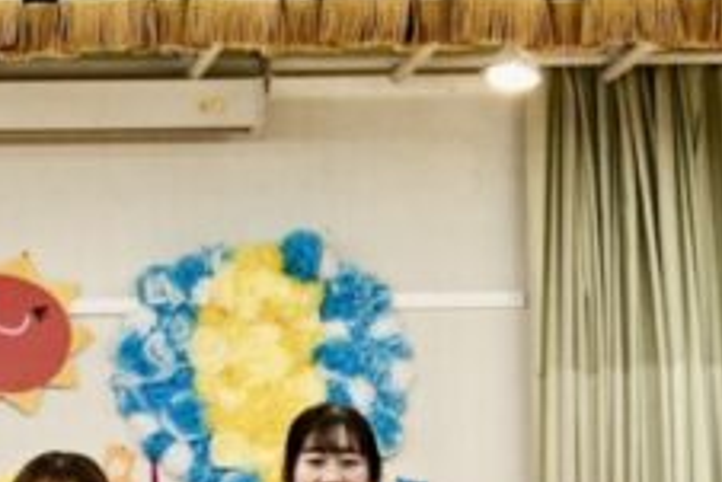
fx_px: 3271
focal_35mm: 163
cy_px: 800
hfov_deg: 11.9
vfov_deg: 8.2
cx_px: -441
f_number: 4
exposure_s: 1/160
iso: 400
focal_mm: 24
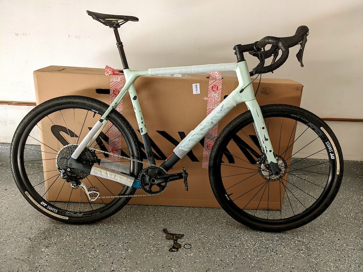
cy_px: 136
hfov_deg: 65.3
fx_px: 283
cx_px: 182
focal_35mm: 27
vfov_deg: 51.4
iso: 94
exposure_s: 1/120
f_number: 1.73
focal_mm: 4.38
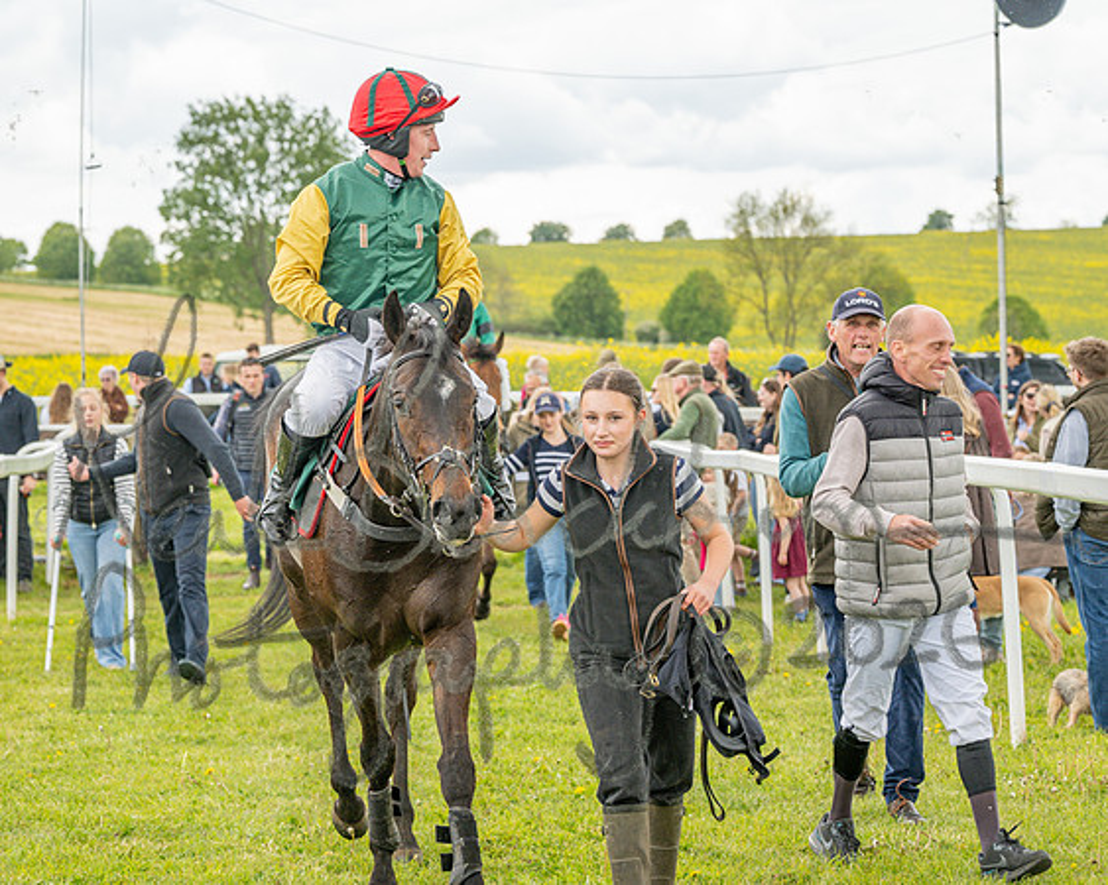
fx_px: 3760
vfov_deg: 13.4
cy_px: 516
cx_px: 452
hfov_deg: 16.7
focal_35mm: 115
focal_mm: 86
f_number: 5
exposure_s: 1/1100
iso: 400
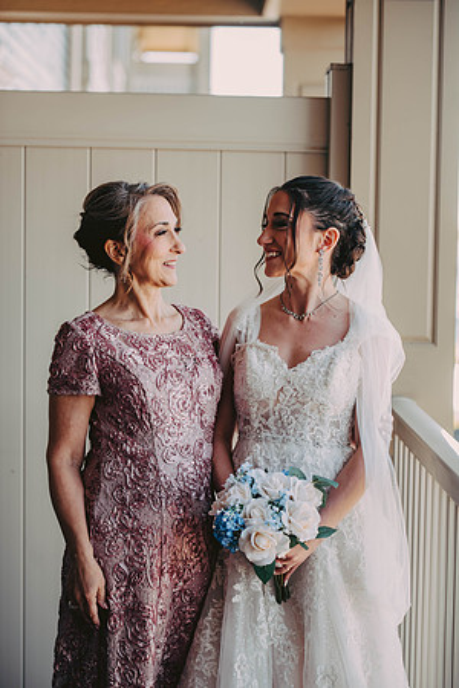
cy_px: 344
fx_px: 1759
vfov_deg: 22.1
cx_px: 230
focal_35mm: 92
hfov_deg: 14.9
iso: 320
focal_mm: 92
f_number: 2.8
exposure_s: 1/250
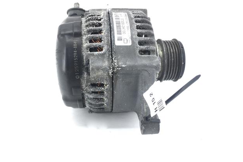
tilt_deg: -25.7
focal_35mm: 31
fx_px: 209
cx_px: 121
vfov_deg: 42.3
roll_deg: -1.0
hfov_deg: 60.3
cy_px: 78
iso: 25
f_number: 2.2
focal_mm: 4.15
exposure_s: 1/116
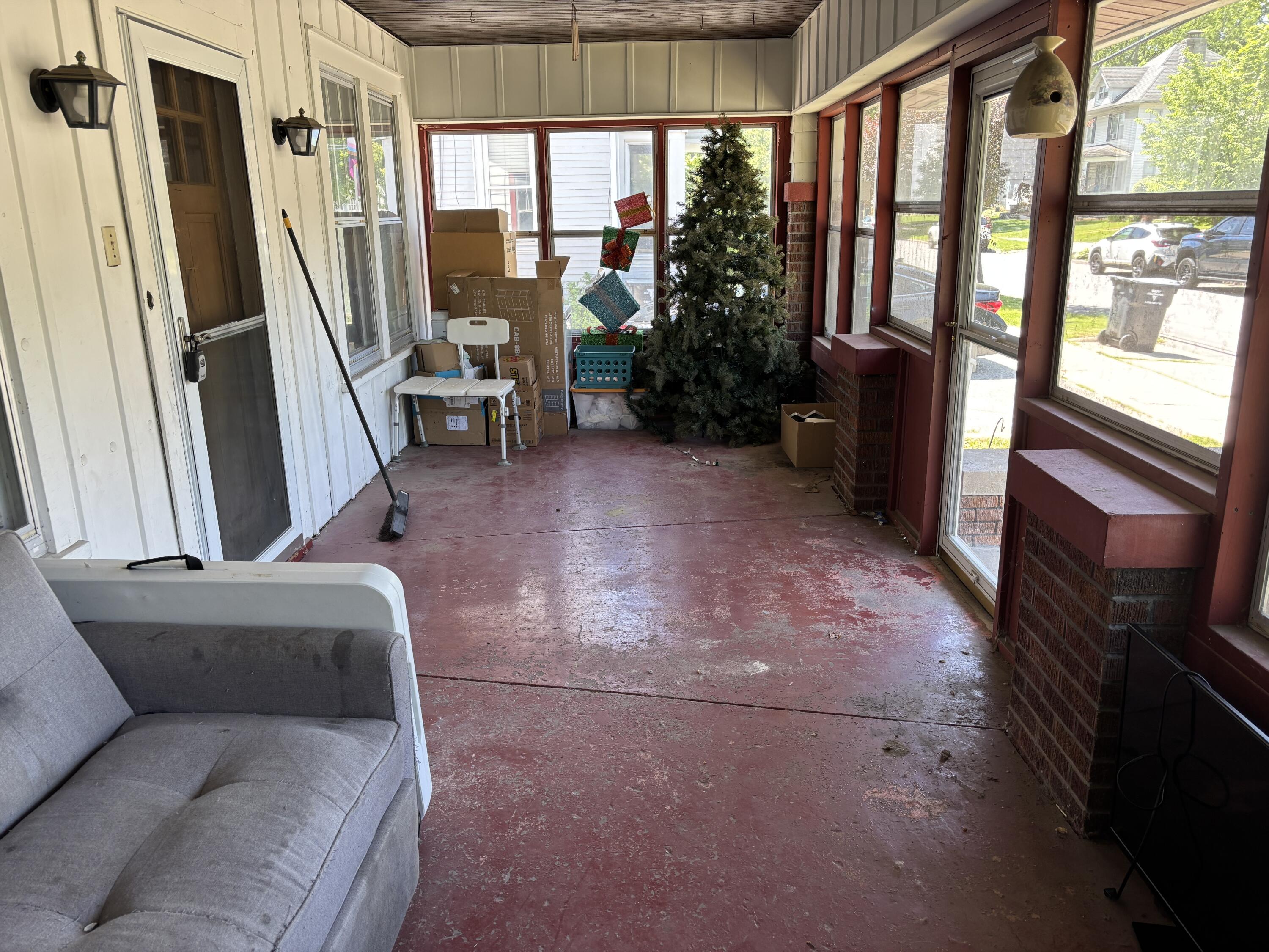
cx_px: 634
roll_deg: +1.3
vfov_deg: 53.1
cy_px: 476
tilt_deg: -16.2
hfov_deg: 67.3
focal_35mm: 26
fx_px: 953
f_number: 1.6
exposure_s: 1/121
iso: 64
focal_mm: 5.96
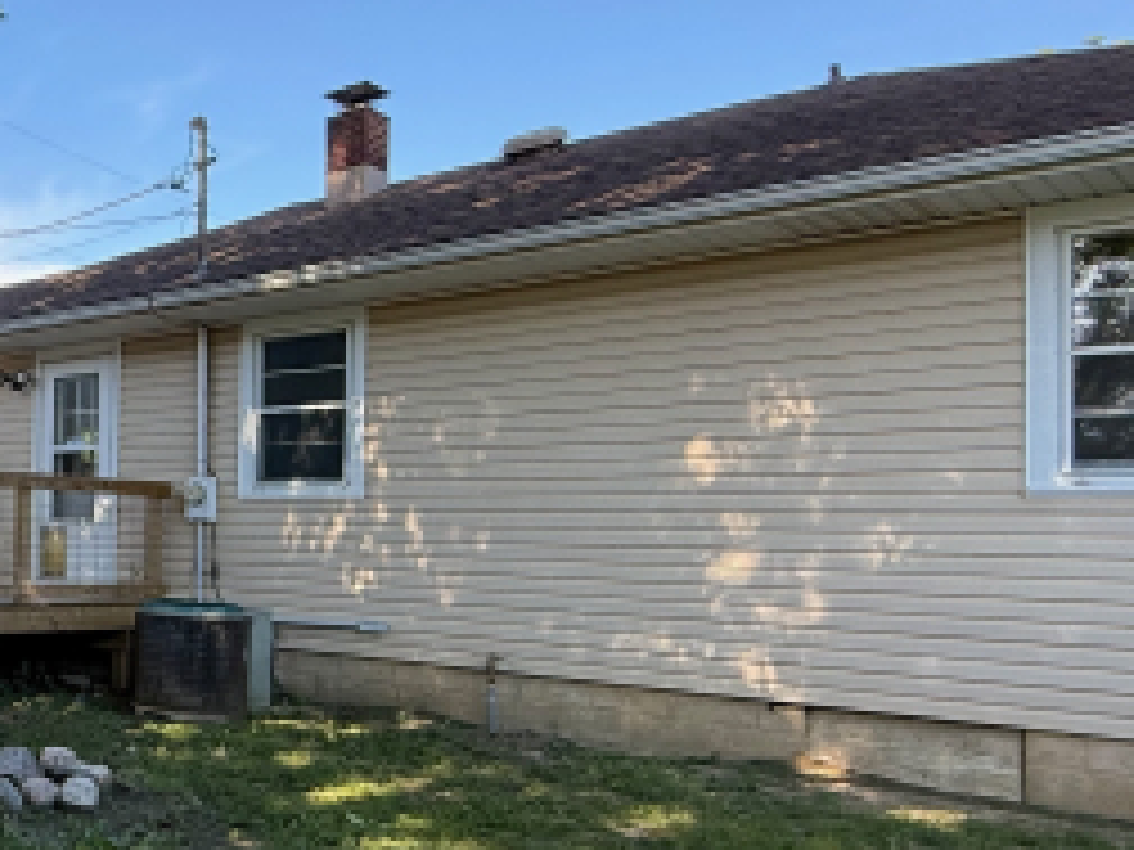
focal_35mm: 37
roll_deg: -2.6
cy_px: 495
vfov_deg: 38.6
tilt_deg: +3.5
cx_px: -155
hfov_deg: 39.5
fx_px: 1212
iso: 64
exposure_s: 1/308
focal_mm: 2.22
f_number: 2.2
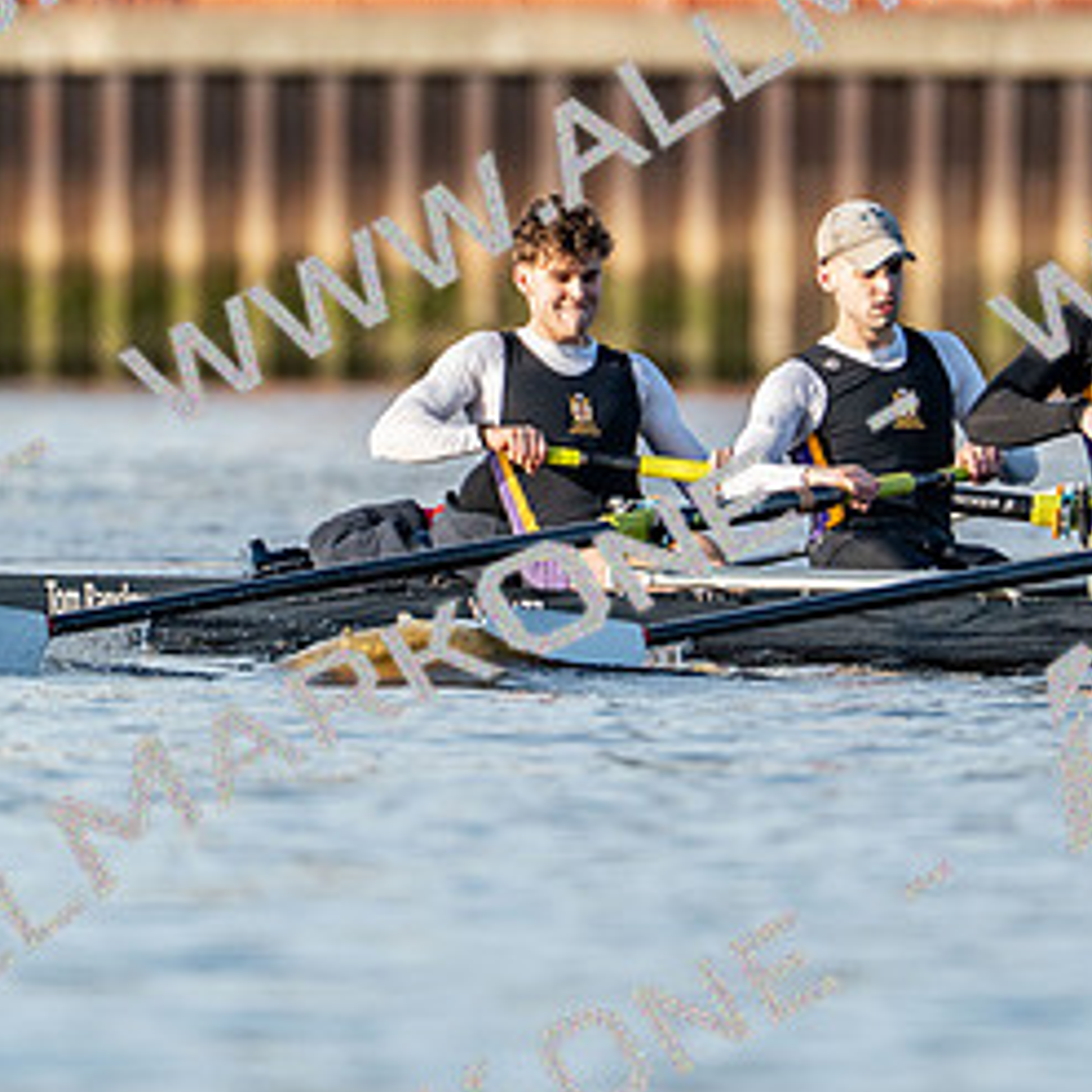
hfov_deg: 1.5
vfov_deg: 1.5
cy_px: 435
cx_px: 668
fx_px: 42793
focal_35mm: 1199
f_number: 6.3
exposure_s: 1/2000
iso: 800
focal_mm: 600
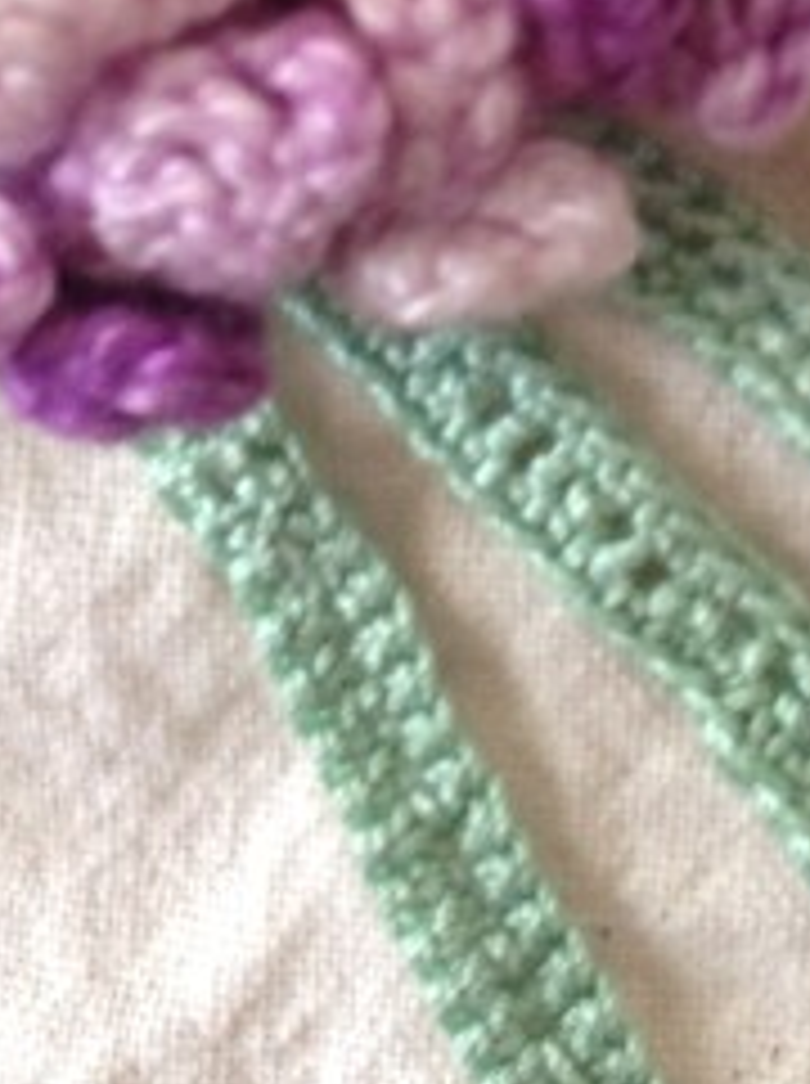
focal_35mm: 149
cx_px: 666
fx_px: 4661
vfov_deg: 13.1
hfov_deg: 9.9
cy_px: -45
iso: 80
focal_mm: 4.28
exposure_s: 1/20
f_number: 2.4
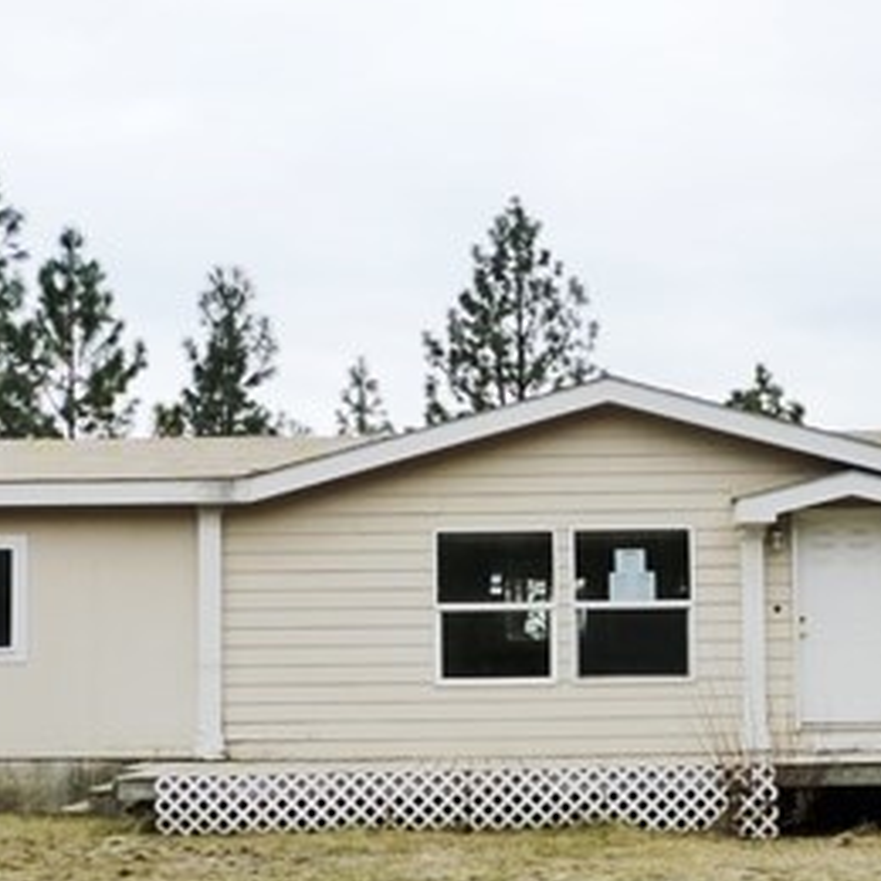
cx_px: 556
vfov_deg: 27.1
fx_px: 1814
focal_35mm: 63
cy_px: 586
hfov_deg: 27.2
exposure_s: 1/250
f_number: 3.3
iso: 125
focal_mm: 5.2
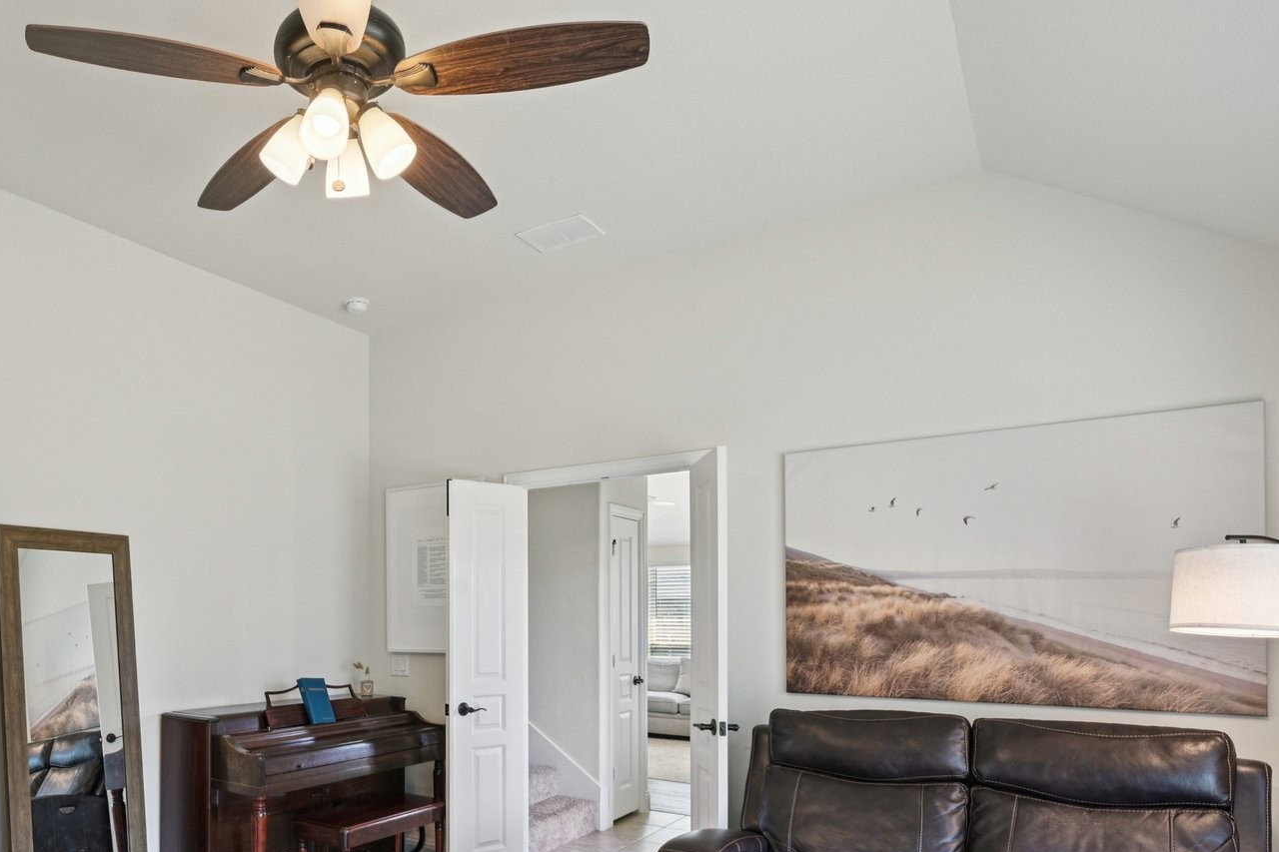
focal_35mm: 24
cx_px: 347
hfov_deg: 69.7
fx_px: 852
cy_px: 634
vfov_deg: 51.0
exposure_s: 1/20
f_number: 8
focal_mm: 15
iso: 400
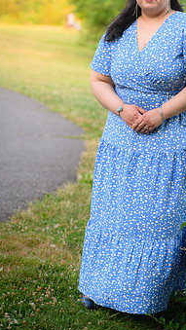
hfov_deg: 10.6
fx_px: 998
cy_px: 133
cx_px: 139
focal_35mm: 114
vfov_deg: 18.8
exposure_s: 1/320
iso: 320
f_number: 2.8
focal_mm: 82
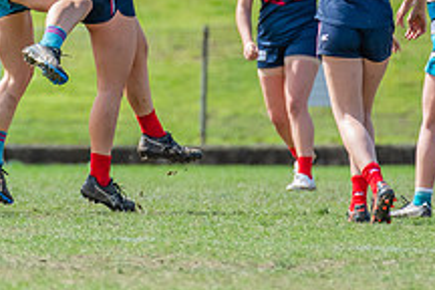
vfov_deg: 1.0
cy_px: -78
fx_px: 17012
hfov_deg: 1.5
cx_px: 47
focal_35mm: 1408
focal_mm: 450
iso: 800
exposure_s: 1/1600
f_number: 7.1
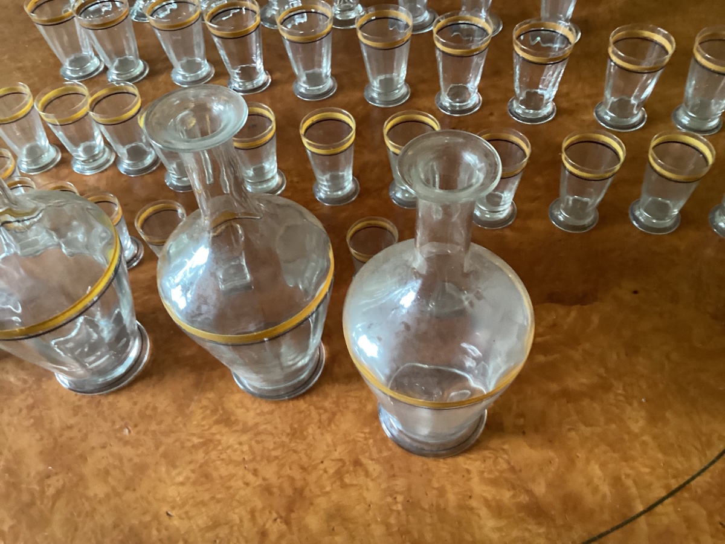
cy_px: 272
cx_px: 362
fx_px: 649
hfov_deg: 58.4
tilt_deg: -54.8
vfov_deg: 45.4
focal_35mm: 31
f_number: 2.4
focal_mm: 3.3
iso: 400
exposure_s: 1/25
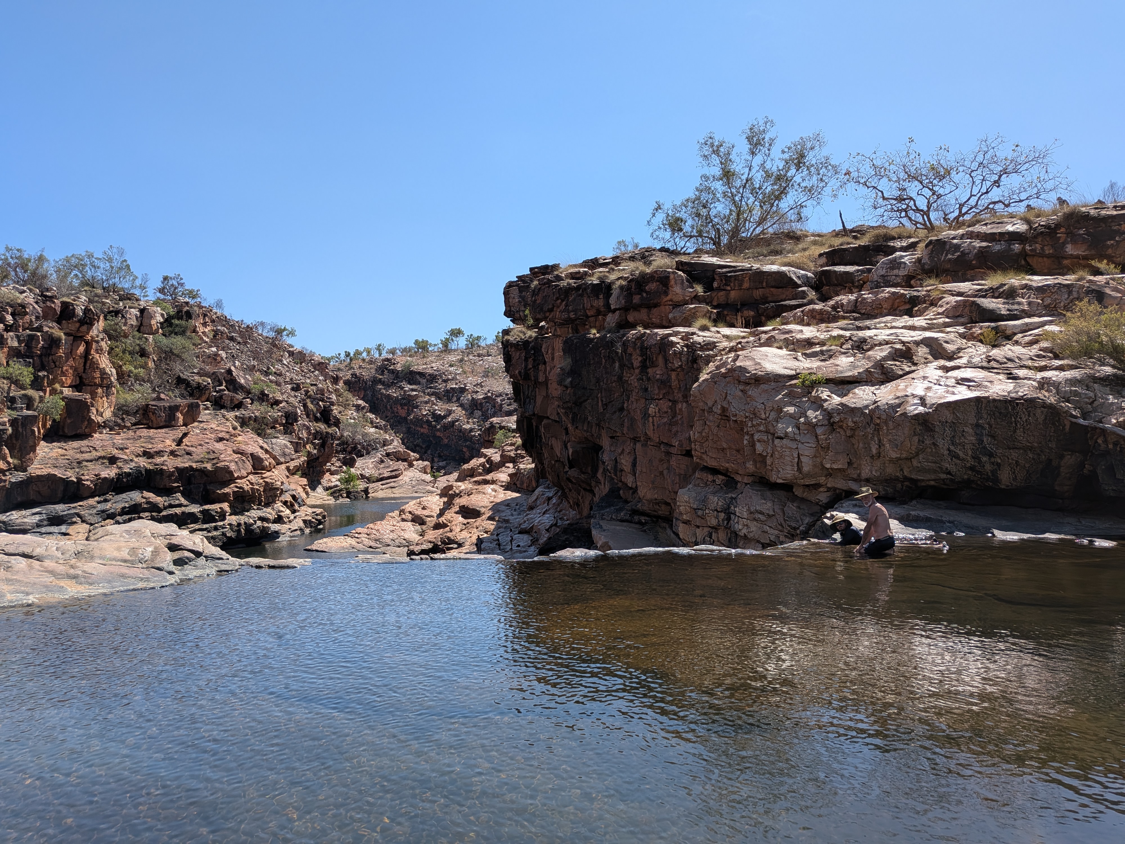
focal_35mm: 24
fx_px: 780
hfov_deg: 71.6
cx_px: 562
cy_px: 422
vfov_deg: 56.8
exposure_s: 1/1447
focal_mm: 4.53
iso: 28
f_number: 1.7
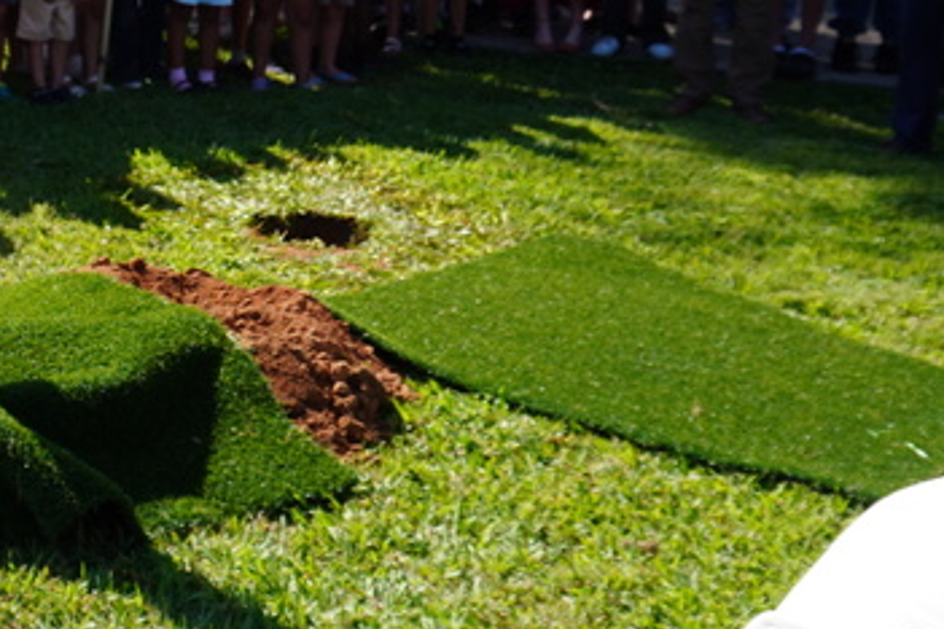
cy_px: -77
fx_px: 1835
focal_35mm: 70
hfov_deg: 27.1
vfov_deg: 18.6
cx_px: -11
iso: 100
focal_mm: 16
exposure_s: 1/320
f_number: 5
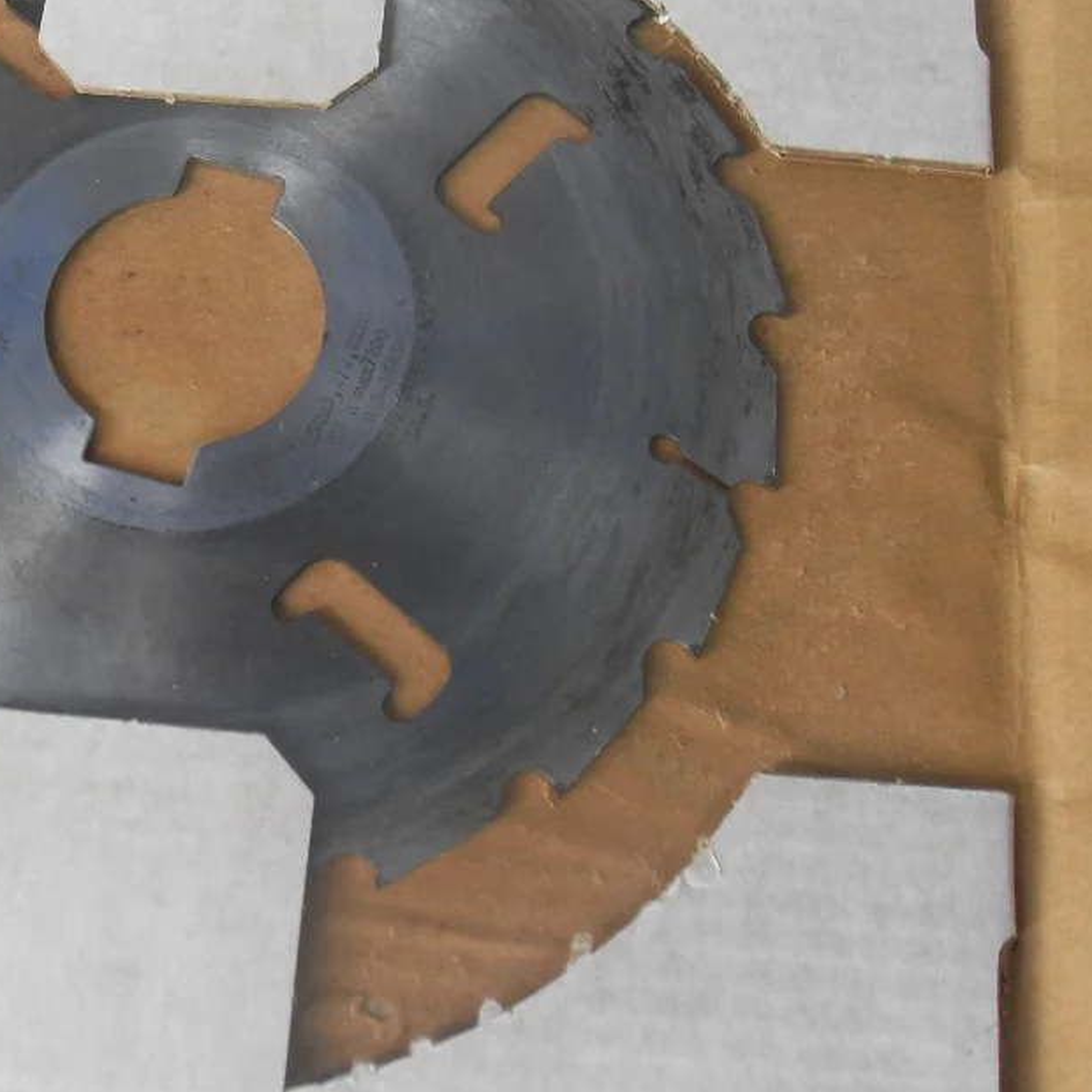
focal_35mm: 54
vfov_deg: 31.6
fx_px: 1927
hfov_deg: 30.9
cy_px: 476
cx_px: 229
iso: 100
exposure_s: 1/45
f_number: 2.8
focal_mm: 6.3
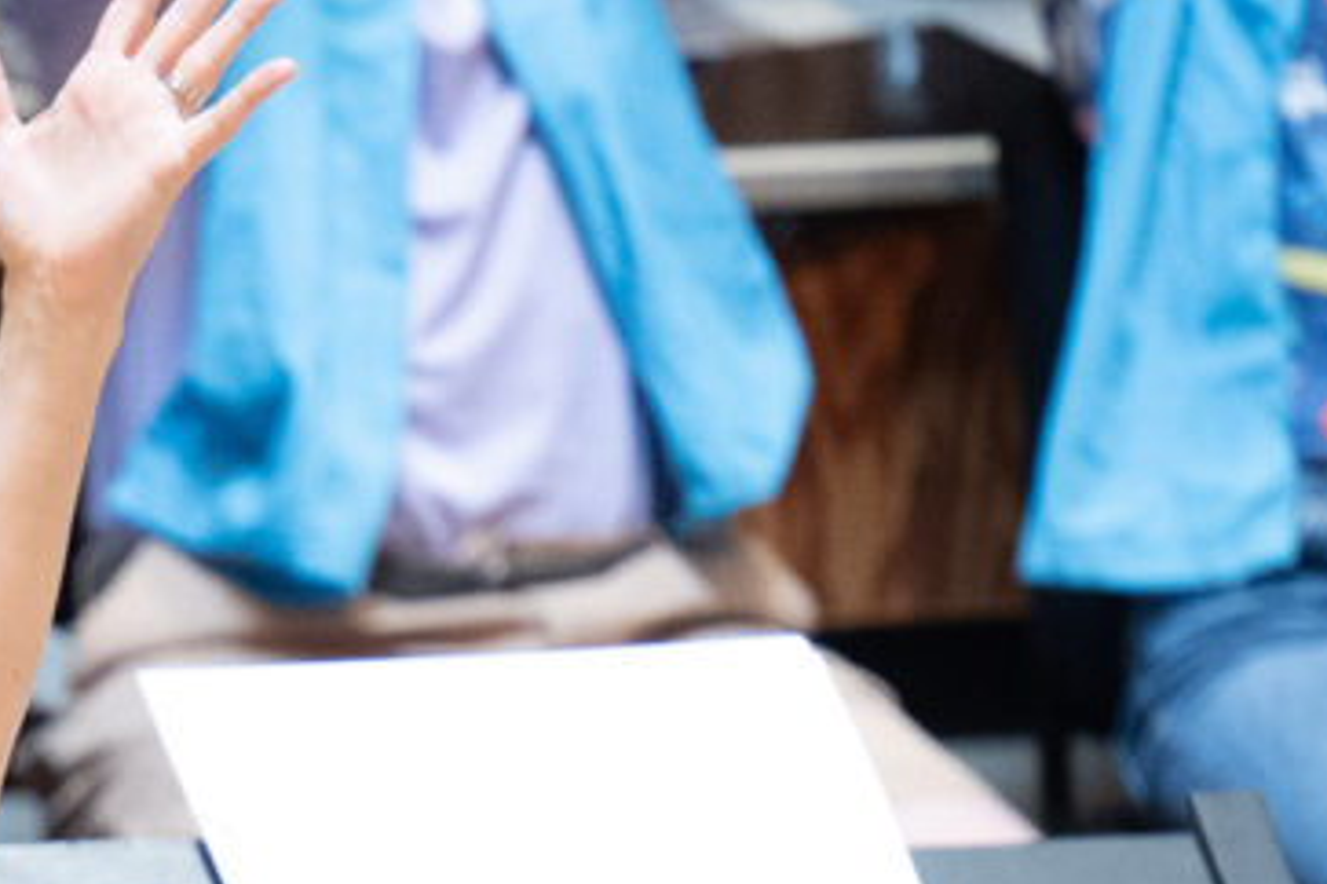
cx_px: -1075
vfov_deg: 1.3
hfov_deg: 1.9
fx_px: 40249
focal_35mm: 1092
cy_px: 1887
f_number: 2.8
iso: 1600
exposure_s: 1/160
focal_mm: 155
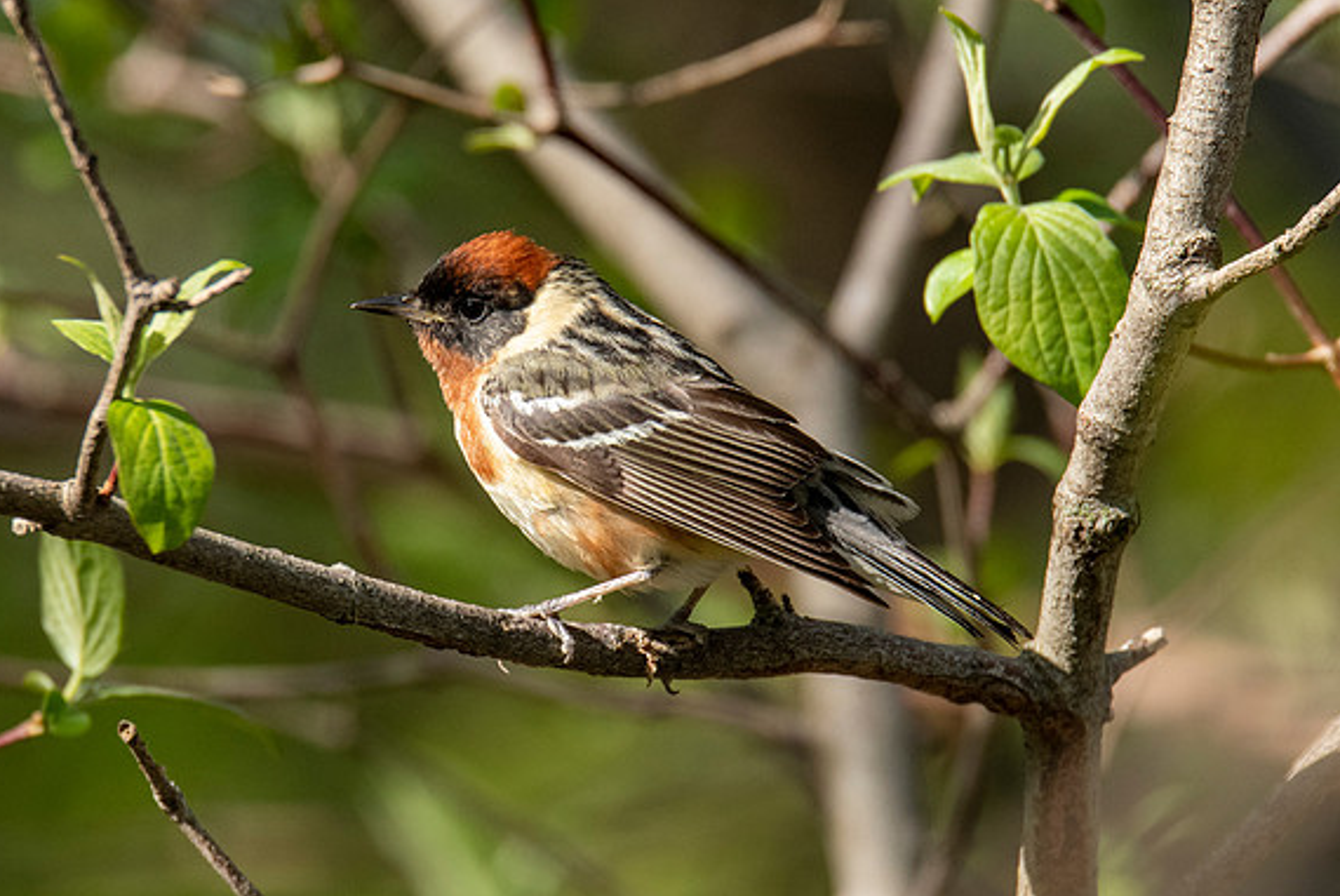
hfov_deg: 1.9
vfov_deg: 1.2
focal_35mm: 1106
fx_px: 41198
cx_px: 609
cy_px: 458
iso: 1000
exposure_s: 1/800
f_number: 8
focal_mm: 600
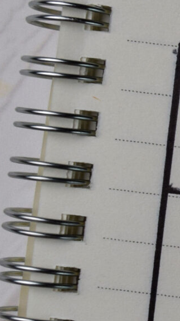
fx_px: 1427
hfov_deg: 6.6
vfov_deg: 12.8
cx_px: 532
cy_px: 195
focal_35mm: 168
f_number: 7.1
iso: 400
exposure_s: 1/100
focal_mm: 24
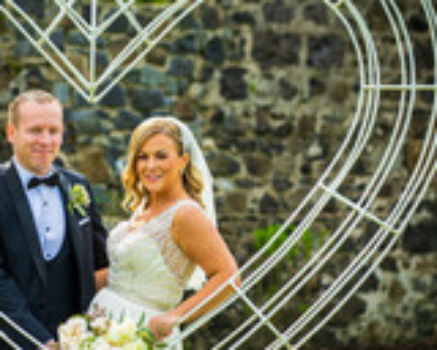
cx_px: 81
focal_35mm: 252
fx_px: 3259
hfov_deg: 7.7
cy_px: 264
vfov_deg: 6.1
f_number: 2.8
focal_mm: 86
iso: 100
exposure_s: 1/400
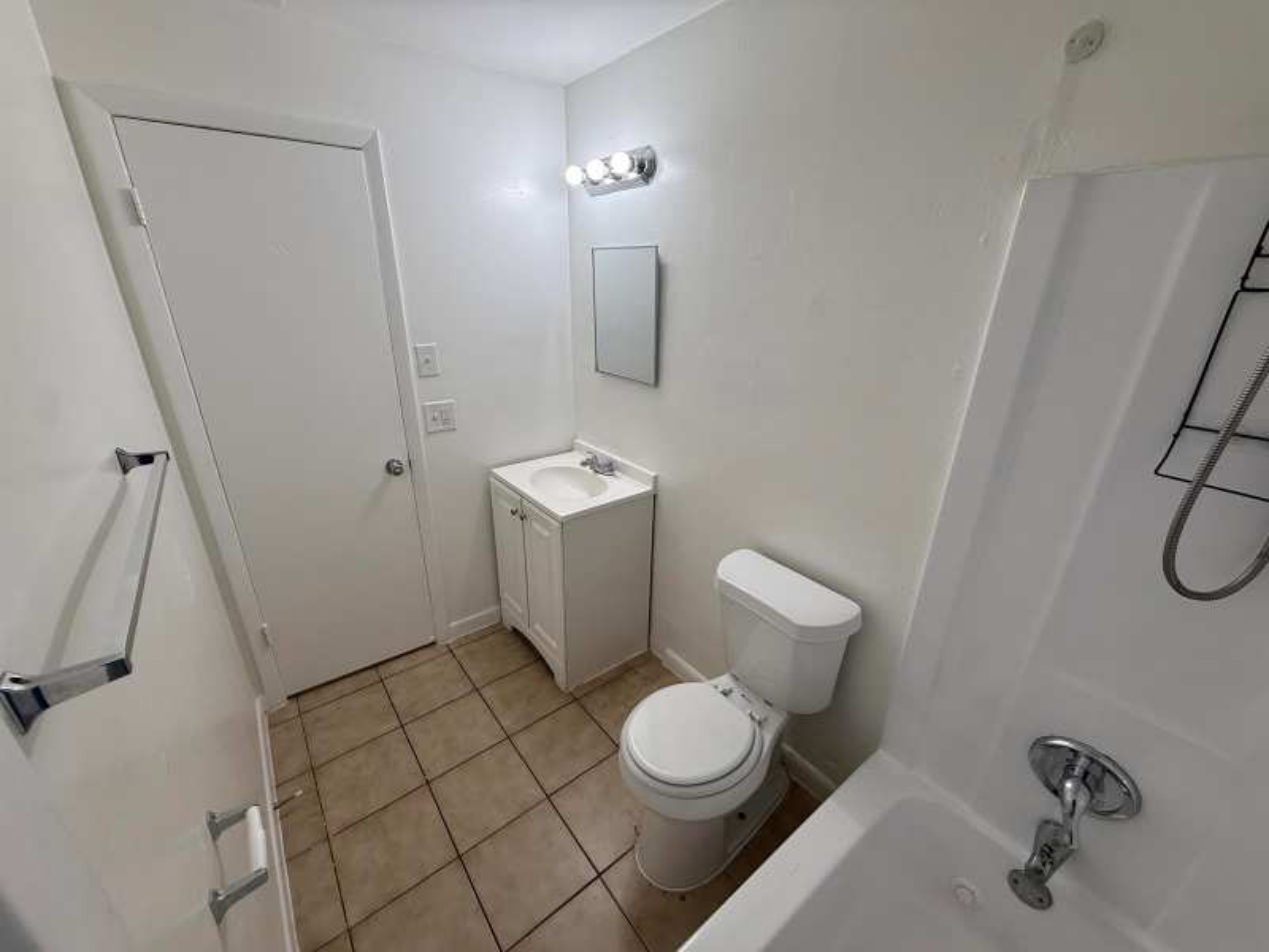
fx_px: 513
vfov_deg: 85.7
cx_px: 634
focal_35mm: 14
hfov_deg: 102.1
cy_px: 476
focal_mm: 2.22
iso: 64
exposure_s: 1/99
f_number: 2.2
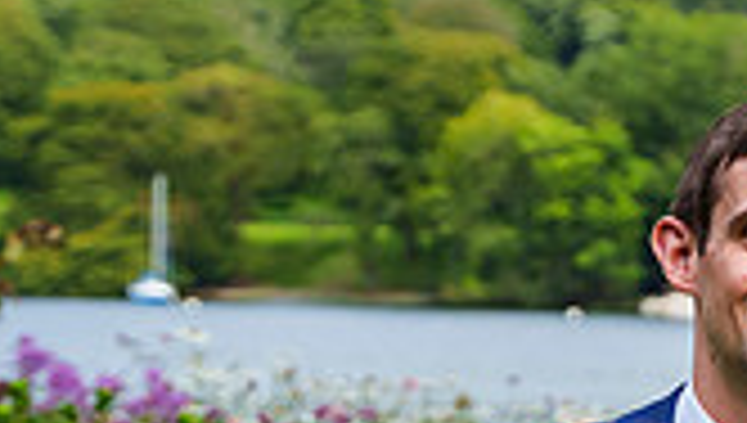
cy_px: 535
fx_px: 4008
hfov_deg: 10.3
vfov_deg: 6.0
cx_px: 1158
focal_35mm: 202
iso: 800
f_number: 3.5
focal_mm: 49
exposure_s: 1/8000
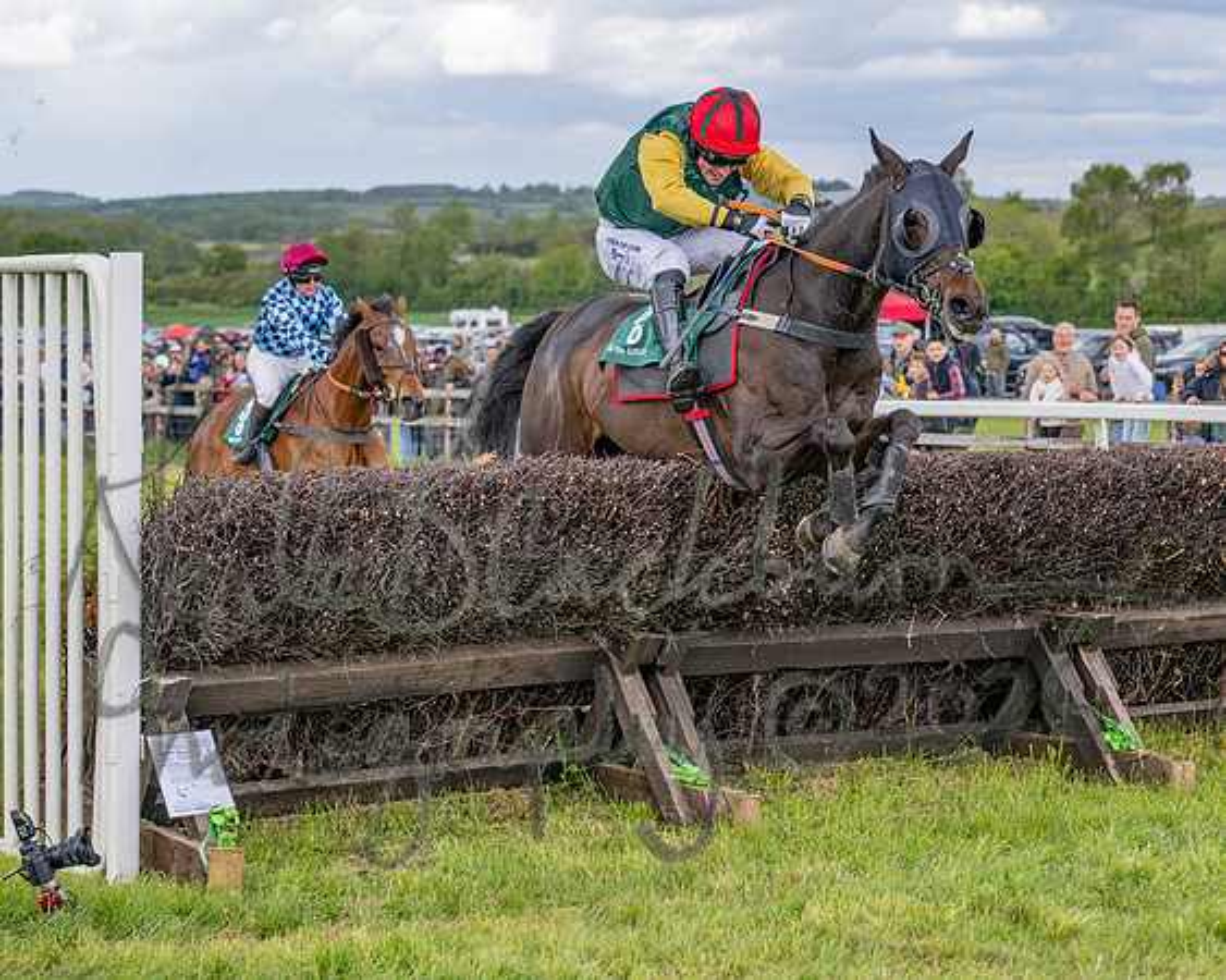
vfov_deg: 18.4
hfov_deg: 22.9
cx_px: 556
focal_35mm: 83
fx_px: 3028
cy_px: 490
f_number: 4
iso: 400
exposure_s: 1/1600
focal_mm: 70
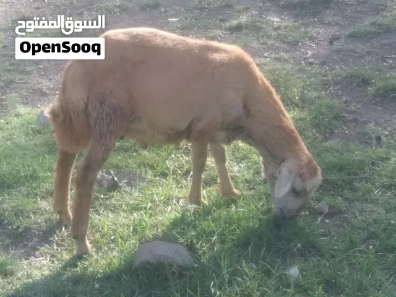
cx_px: 198
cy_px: 148
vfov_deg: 17.2
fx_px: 984
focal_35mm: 86
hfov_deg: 22.8
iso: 50
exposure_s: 1/196
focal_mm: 3.52
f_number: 2.2
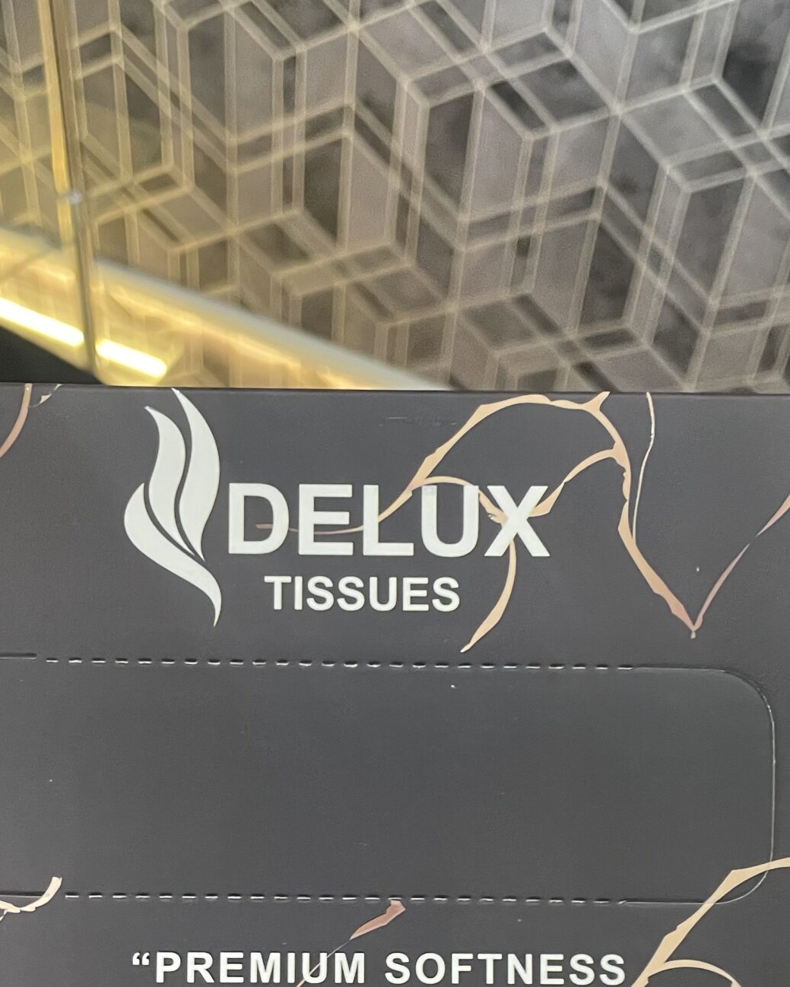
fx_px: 1461
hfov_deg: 30.2
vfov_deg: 36.0
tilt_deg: -54.6
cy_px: 804
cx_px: 341
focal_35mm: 50
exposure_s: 1/60
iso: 200
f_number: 1.6
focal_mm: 4.2
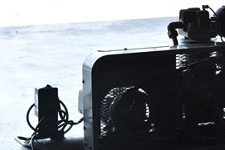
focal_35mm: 193
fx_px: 1208
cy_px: 127
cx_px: 163
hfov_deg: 10.6
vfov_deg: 7.1
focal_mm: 70
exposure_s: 1/500
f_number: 6.3
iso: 1250
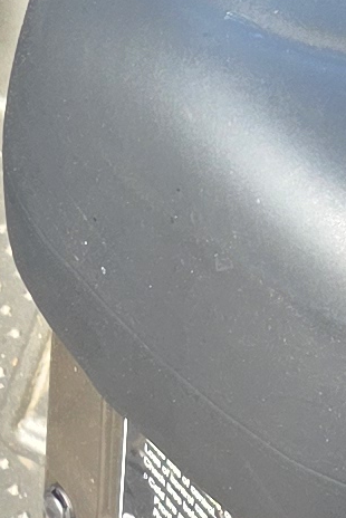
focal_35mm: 206
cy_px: -725
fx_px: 2965
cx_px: 65
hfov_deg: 6.7
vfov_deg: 9.0
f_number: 1.7
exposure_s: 1/359
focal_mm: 6.3
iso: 50
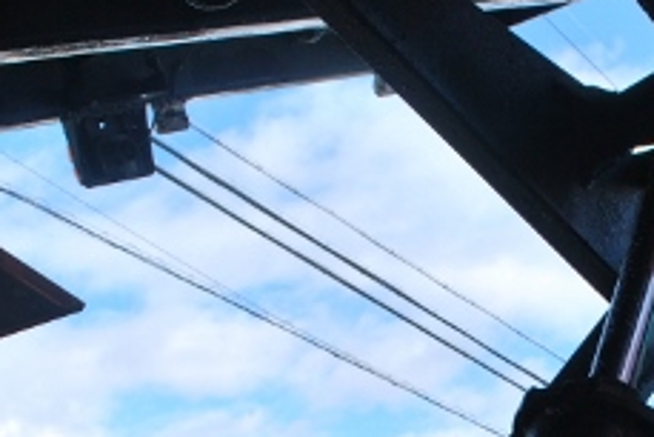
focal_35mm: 84
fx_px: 1527
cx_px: 634
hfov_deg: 23.3
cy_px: 483
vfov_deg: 15.8
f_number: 7.1
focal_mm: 20
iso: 100
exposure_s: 1/200
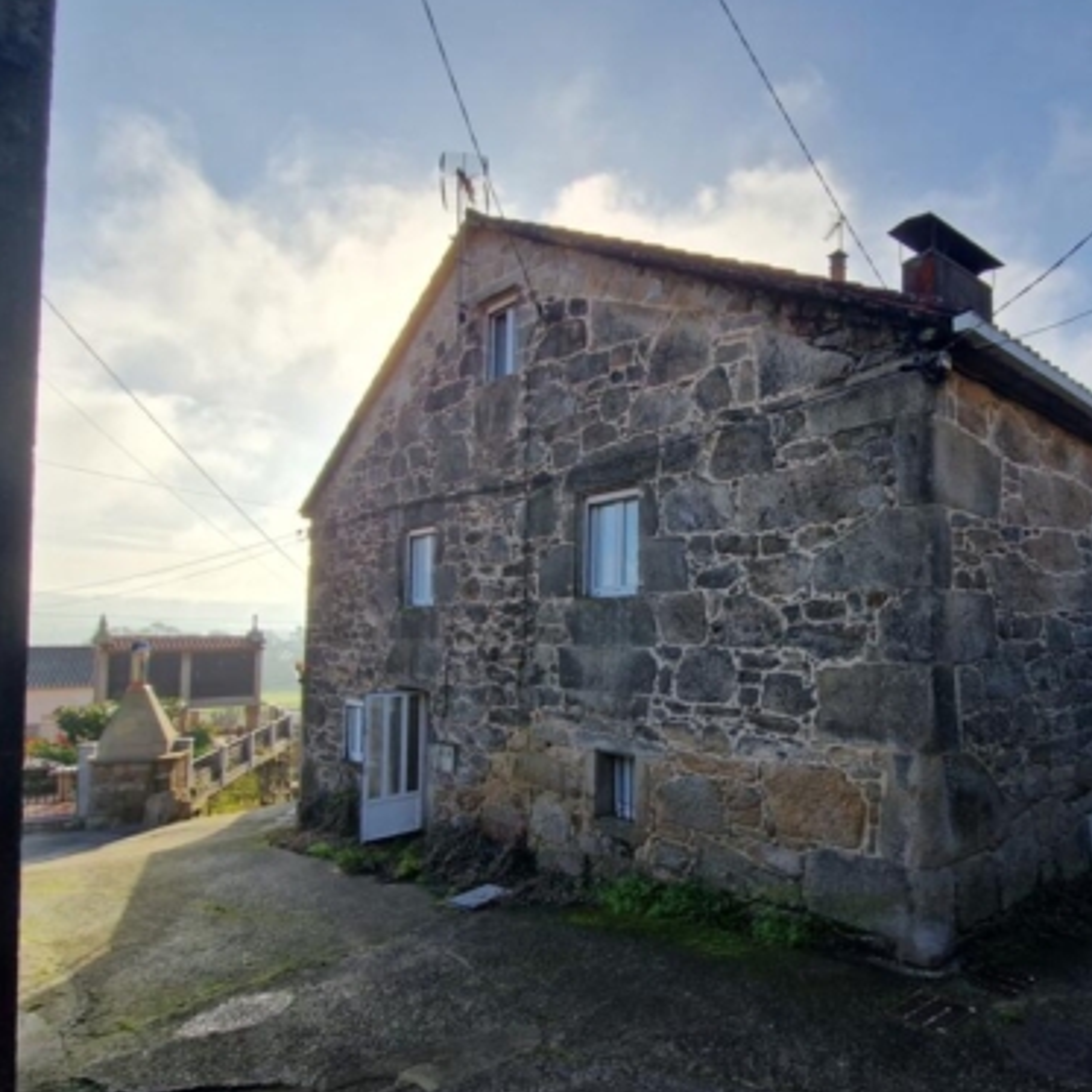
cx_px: 747
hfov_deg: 77.6
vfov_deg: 80.5
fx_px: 642
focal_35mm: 18
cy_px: 594
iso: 50
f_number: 2.2
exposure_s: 1/1520
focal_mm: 2.2
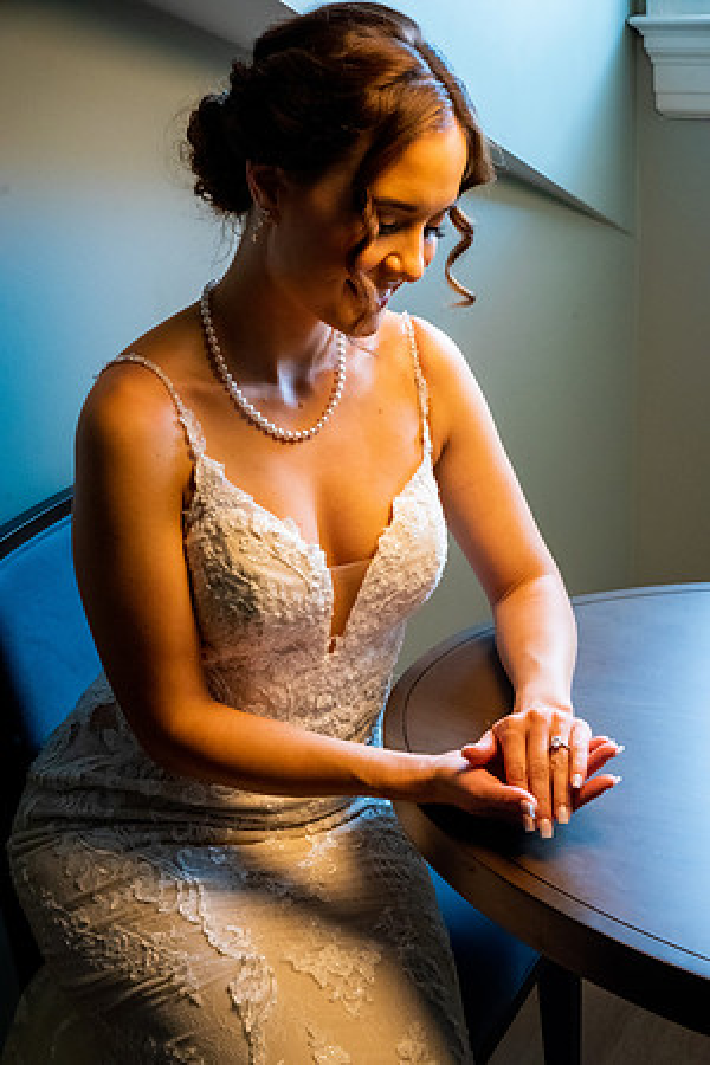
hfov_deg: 24.6
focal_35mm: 55
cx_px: 355
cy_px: 532
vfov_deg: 36.2
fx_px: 1627
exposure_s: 1/125
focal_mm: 55
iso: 5000
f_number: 7.1
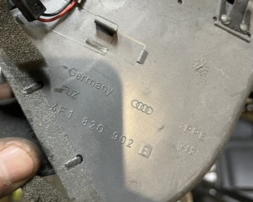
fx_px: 262
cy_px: 78
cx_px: 124
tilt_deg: -75.9
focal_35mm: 35
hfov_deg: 51.6
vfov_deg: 41.9
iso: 400
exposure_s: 1/33
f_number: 1.6
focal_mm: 5.1
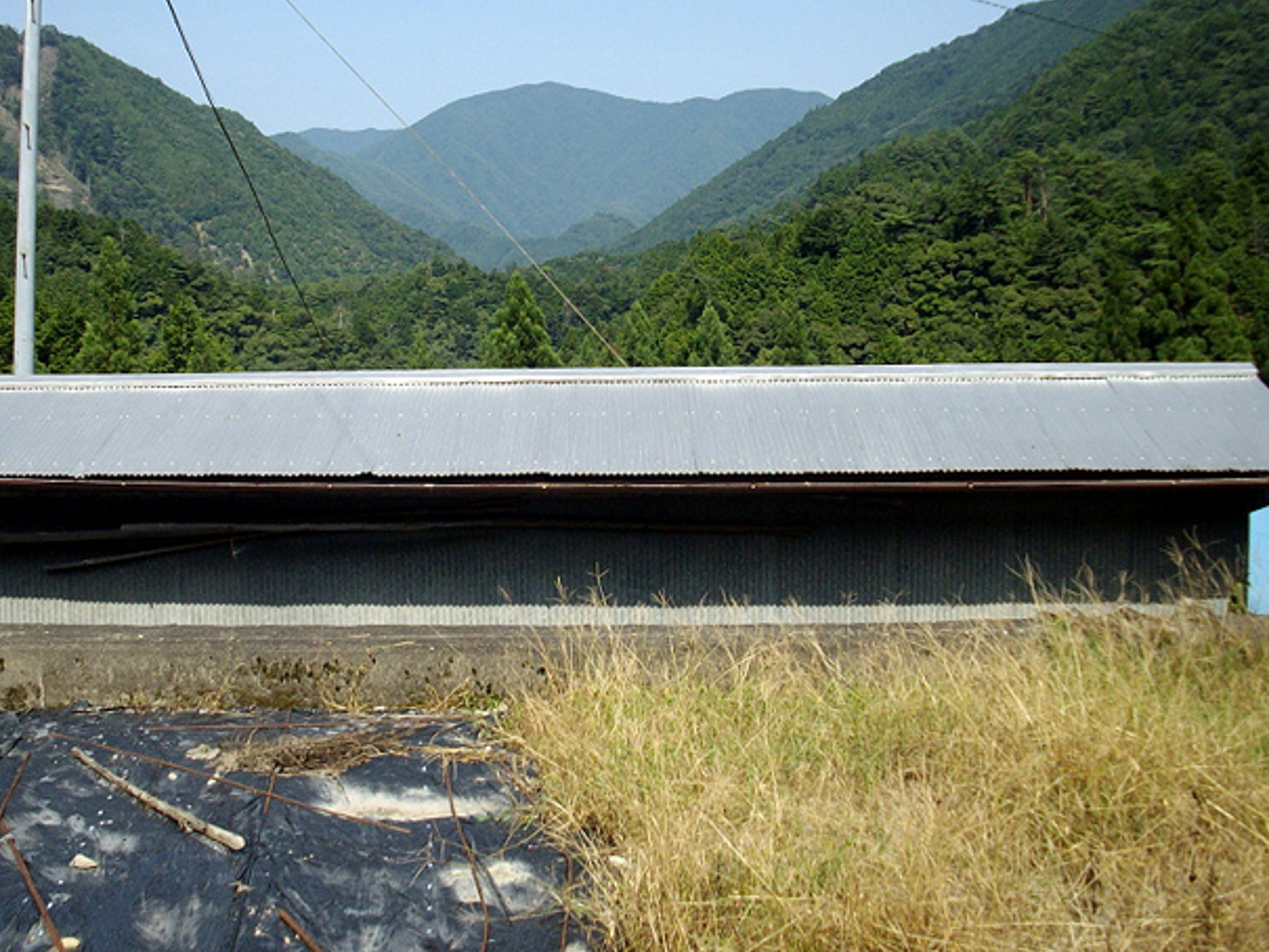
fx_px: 1907
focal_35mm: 52
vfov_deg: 28.0
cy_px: 375
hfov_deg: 36.8
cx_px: 550
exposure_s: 1/250
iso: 80
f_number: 5.6
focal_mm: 6.2
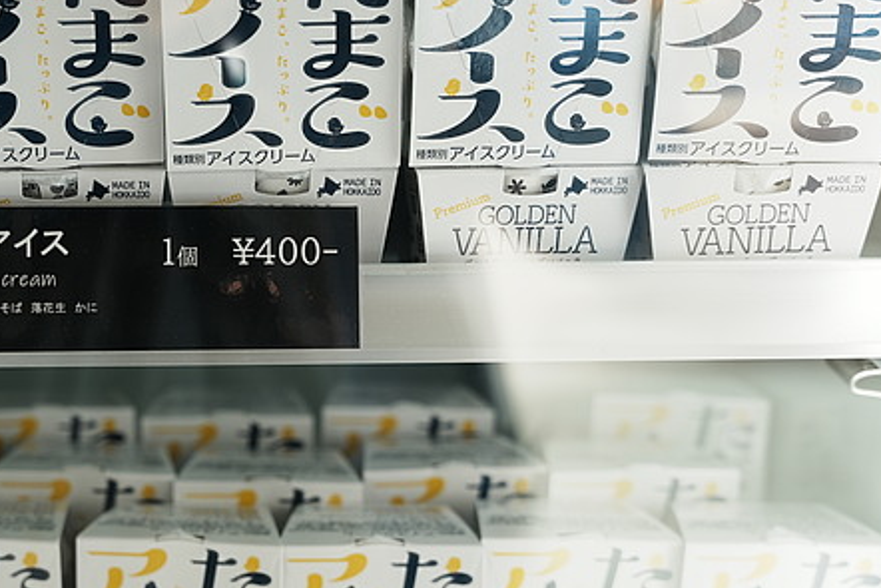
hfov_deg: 29.5
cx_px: 221
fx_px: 1649
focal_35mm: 67
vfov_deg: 20.2
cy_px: 395
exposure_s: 1/250
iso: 250
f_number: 2.8
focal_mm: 38.2
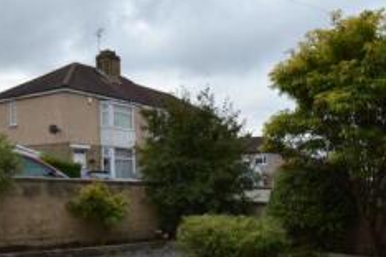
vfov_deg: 30.0
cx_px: 214
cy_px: 248
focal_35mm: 42
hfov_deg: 46.3
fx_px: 450
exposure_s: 1/200
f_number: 7.1
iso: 100
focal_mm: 10
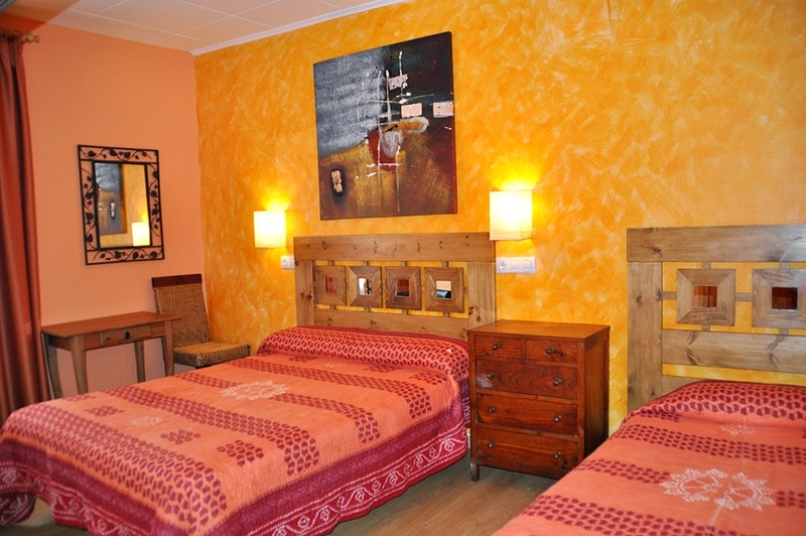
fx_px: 604
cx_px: 403
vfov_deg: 47.9
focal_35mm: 27
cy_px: 268
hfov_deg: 67.4
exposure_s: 1/60
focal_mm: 18
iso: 800
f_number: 3.5
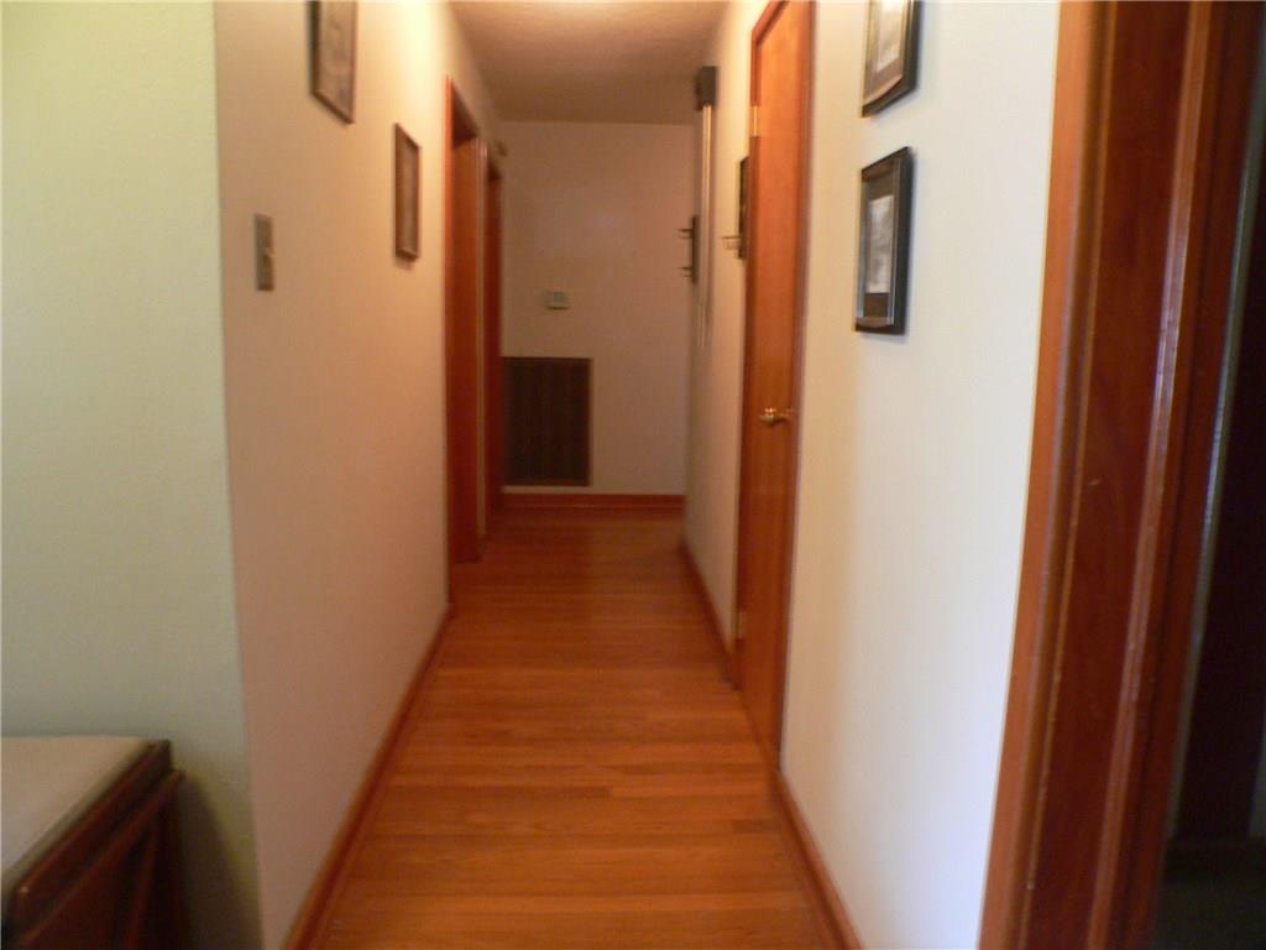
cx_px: 633
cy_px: 475
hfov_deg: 51.4
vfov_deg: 39.7
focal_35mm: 36
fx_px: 1317
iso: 200
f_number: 2.8
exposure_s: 1/4
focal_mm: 6
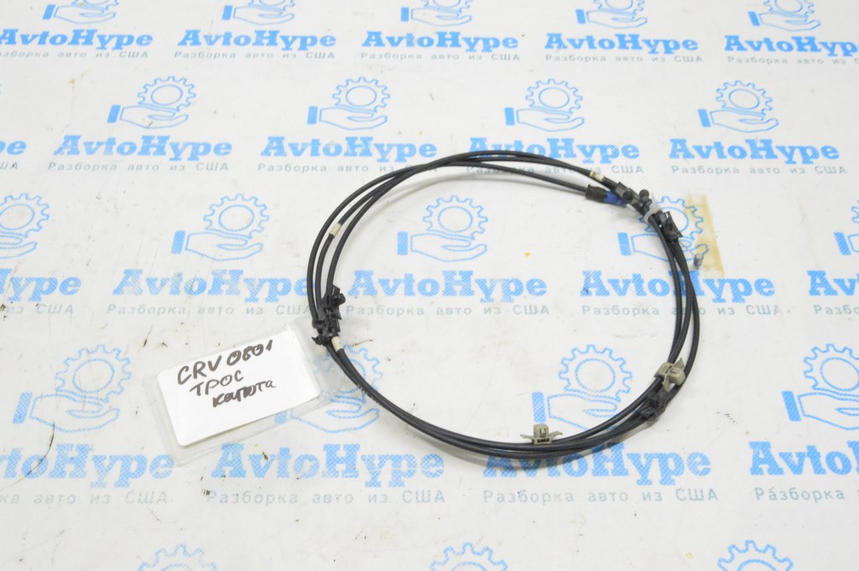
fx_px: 823
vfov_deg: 38.3
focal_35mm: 34
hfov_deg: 55.1
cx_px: 430
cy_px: 286
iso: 6400
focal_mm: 23
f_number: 20
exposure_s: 1/15
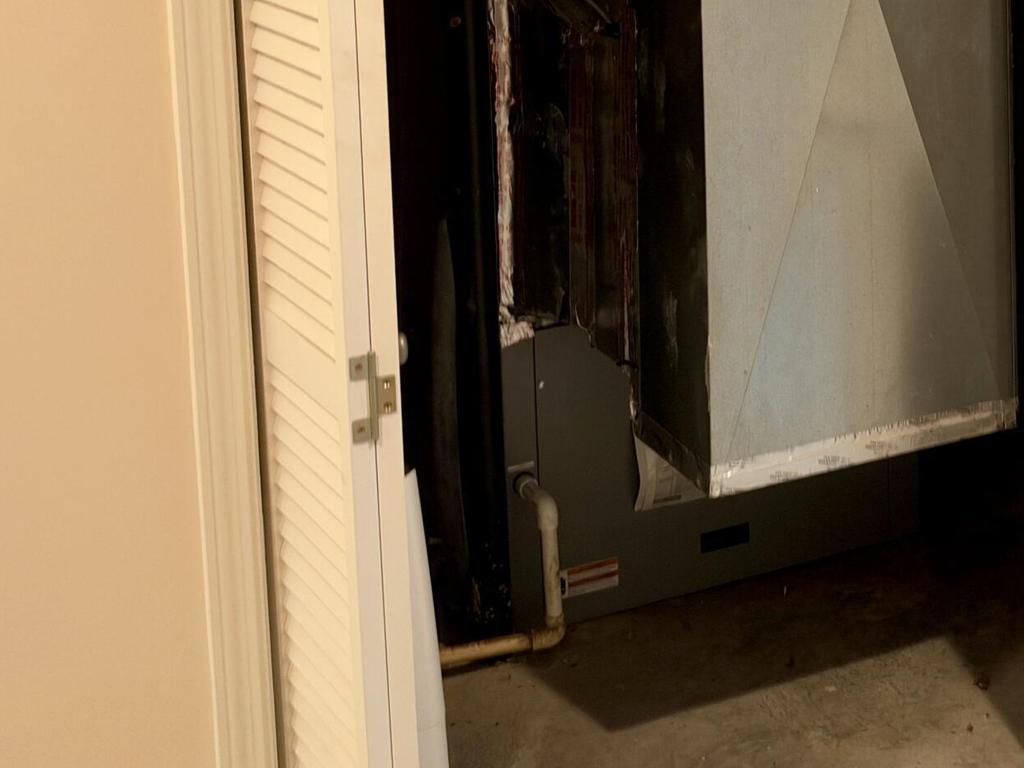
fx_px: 1716
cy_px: -51
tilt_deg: -6.3
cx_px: 998
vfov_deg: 23.8
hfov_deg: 31.0
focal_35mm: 58
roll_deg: +1.2
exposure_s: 1/60
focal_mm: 6.93
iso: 250
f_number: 1.48
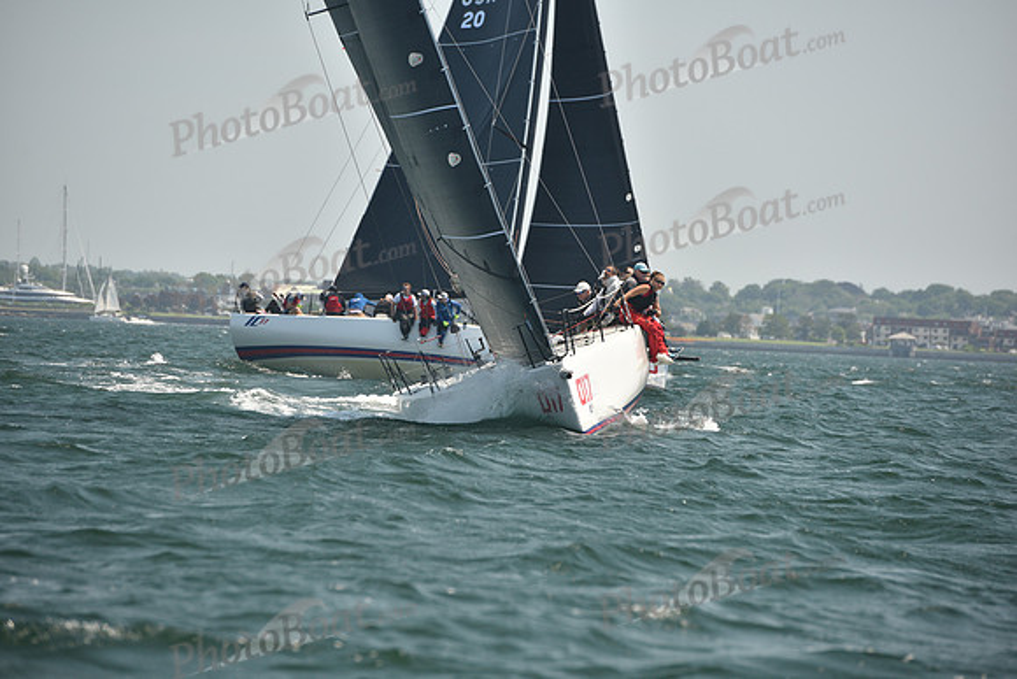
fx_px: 5651
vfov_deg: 6.9
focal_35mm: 200
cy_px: 340
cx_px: 508
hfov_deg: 10.3
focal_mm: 200
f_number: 5
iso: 250
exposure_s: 1/640
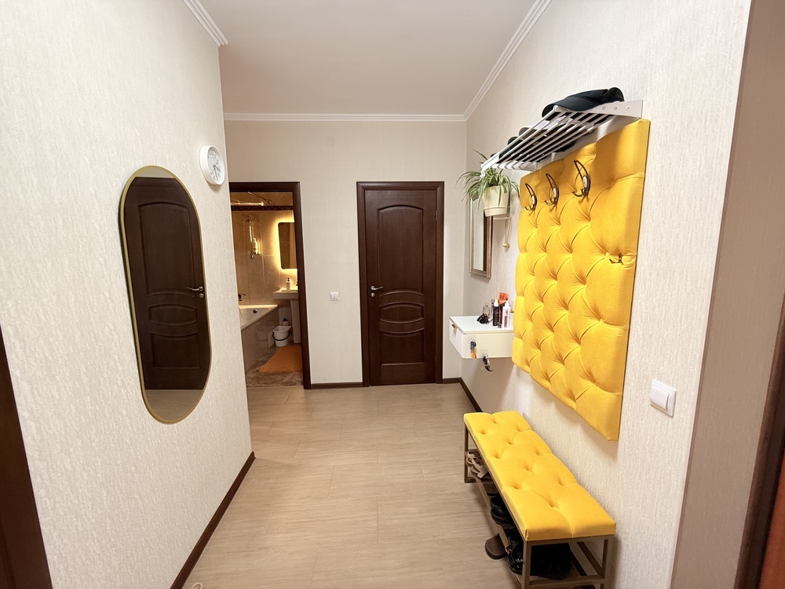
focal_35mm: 14
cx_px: 392
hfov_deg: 102.1
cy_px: 294
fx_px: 317
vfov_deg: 85.7
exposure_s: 1/50
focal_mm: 2.22
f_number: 2.2
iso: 250
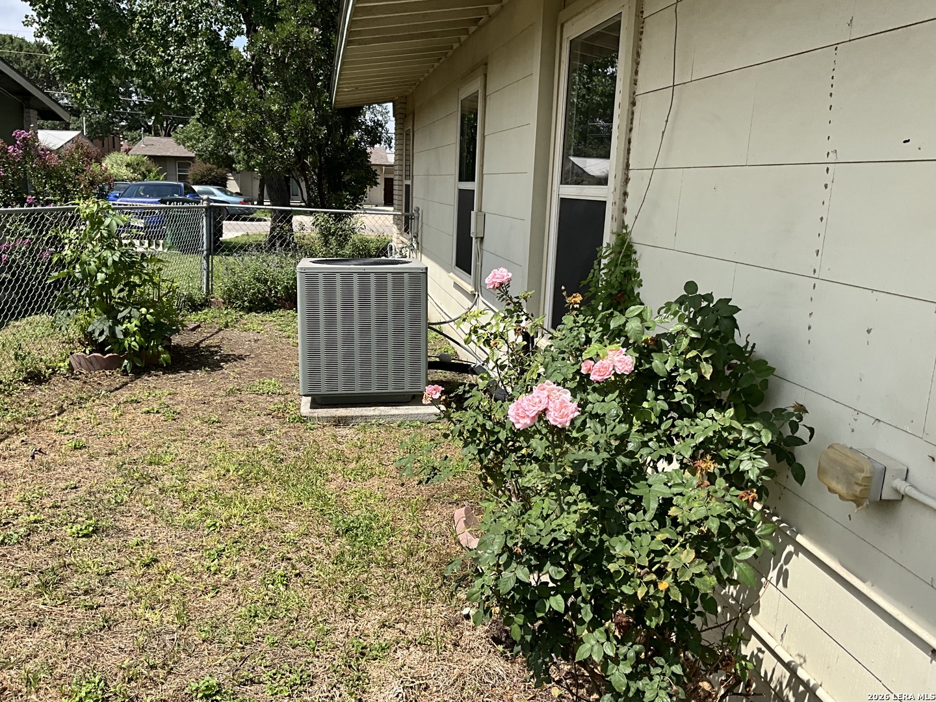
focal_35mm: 29
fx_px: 784
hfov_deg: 61.7
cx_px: 468
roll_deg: -0.3
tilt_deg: -11.8
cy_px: 351
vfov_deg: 48.2
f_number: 1.8
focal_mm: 3
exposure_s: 1/1490
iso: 25
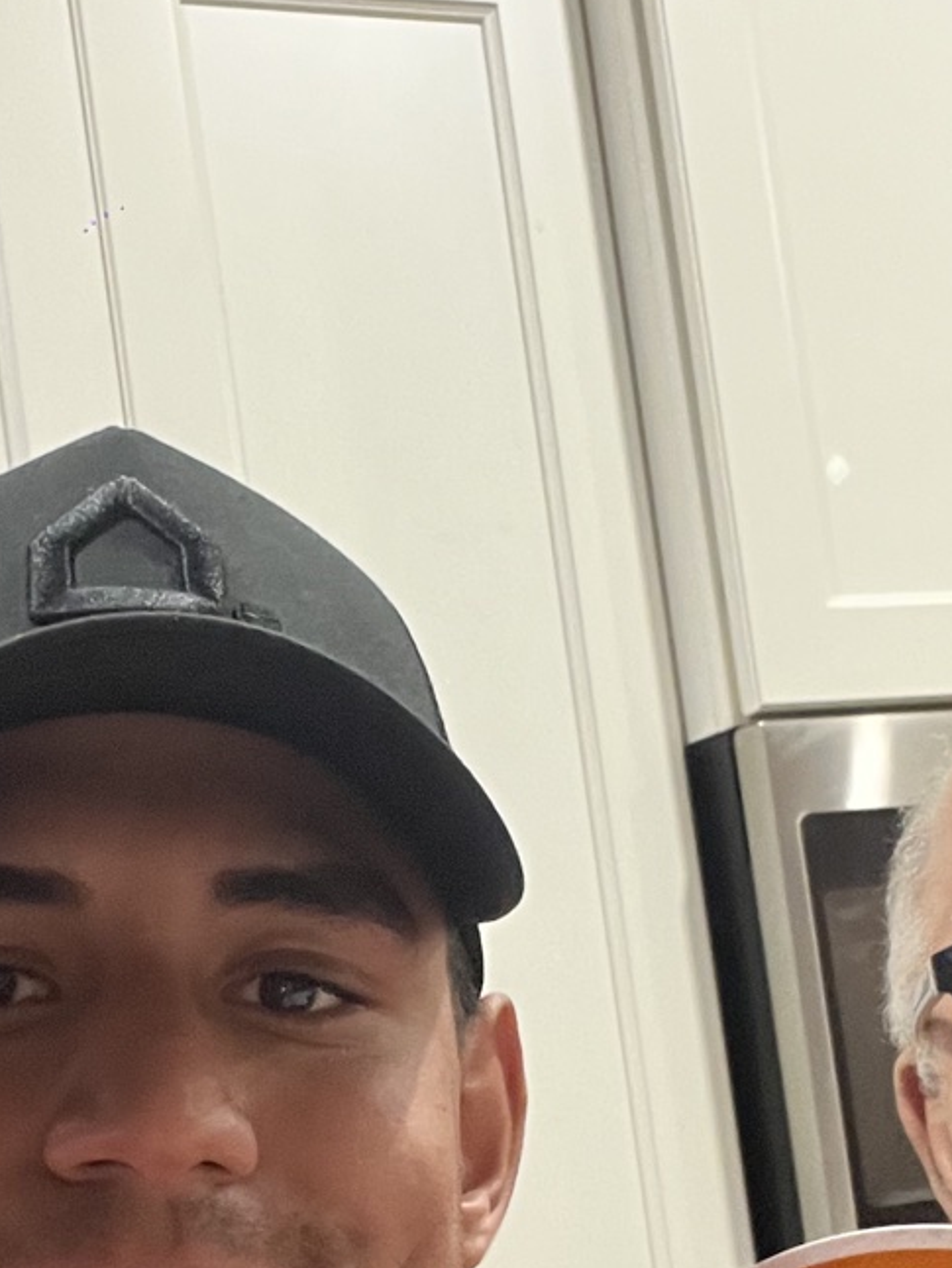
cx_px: 397
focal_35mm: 73
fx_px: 2675
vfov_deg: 26.2
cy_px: 1013
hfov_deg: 20.2
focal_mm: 2.71
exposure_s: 1/30
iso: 400
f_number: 2.2
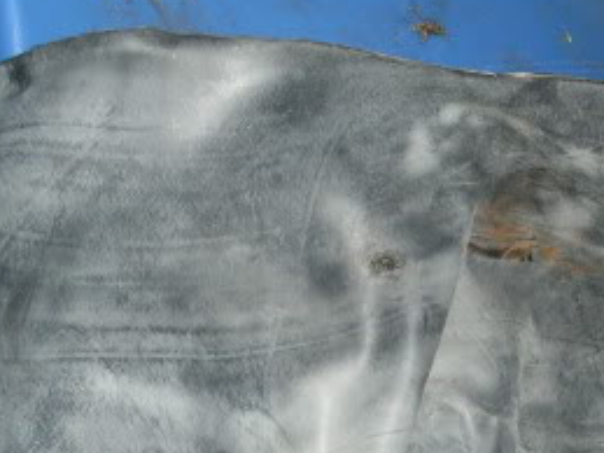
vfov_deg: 15.5
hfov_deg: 20.8
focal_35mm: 94
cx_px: 422
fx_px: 1639
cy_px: 397
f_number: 2.8
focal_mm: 6.3
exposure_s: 1/45
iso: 100
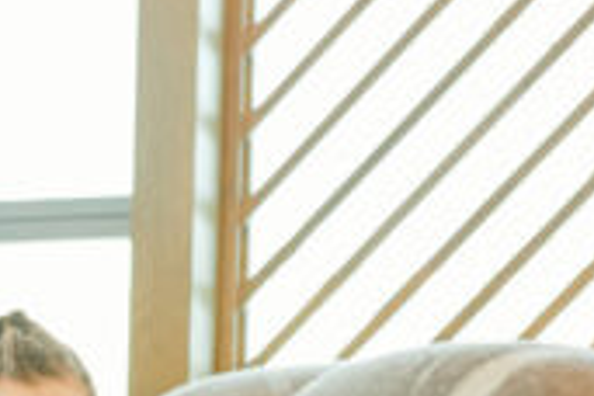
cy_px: 1113
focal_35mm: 209
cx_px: -427
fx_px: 3448
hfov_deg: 9.4
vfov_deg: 6.1
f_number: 3.5
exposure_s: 1/160
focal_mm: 35
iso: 800
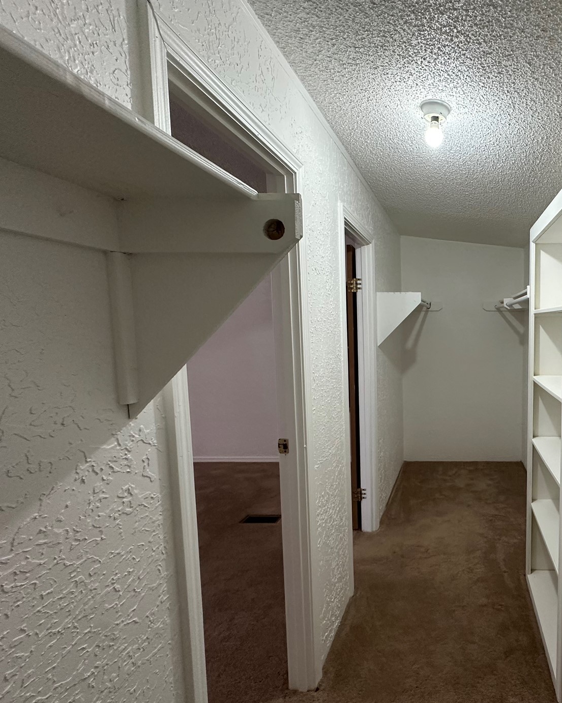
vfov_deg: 83.3
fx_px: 395
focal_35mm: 19
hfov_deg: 64.2
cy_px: 356
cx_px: 455
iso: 320
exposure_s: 1/120
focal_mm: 2.22
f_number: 2.2
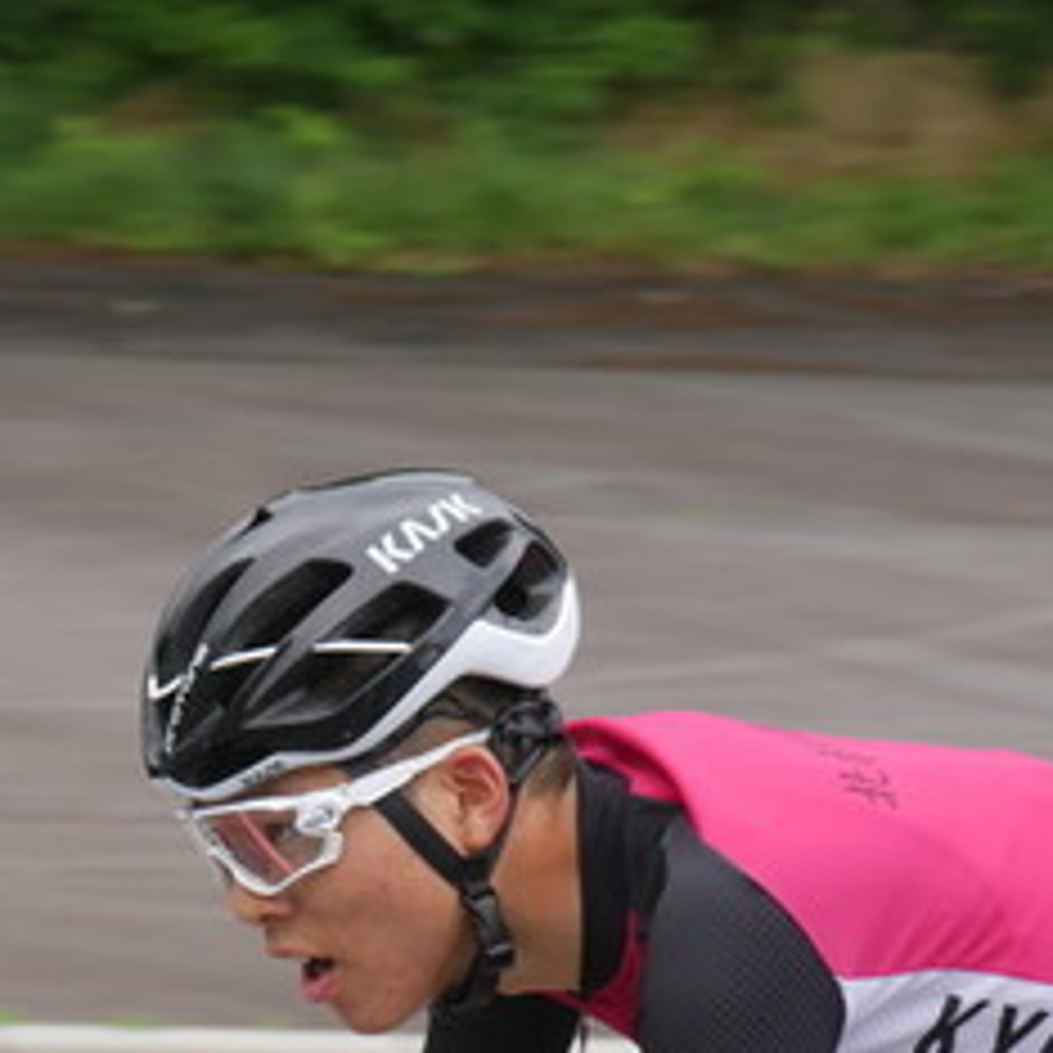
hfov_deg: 5.2
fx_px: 11495
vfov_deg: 5.2
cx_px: 135
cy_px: 963
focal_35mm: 334
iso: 250
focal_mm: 69
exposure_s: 1/500
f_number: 5.4
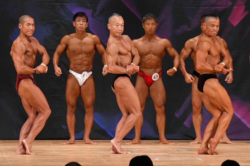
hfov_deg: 6.8
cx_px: 126
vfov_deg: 4.5
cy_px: 82
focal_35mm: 304
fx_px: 2110
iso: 5000
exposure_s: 1/400
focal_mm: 190
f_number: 5.6
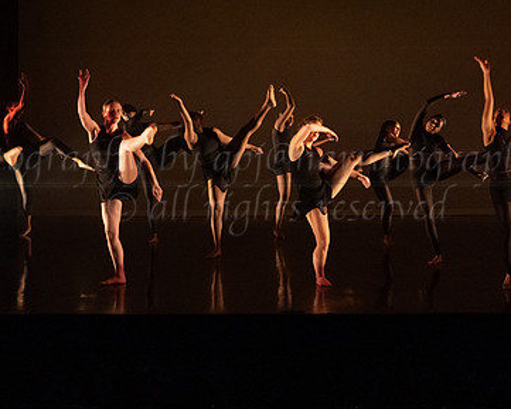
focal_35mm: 89
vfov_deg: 17.3
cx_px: 326
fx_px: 1346
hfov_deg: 21.4
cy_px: 182
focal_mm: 51
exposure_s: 1/320
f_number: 3.2
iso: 4000
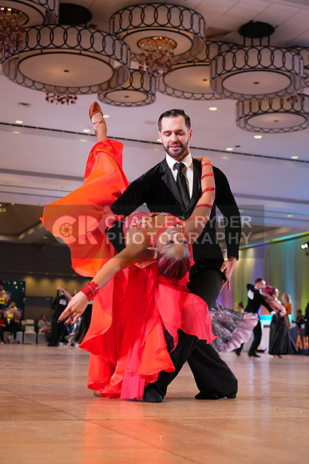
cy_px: 232
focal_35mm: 54
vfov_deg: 36.9
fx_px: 695
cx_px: 154
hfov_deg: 25.1
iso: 2000
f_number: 4
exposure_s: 1/320
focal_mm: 54
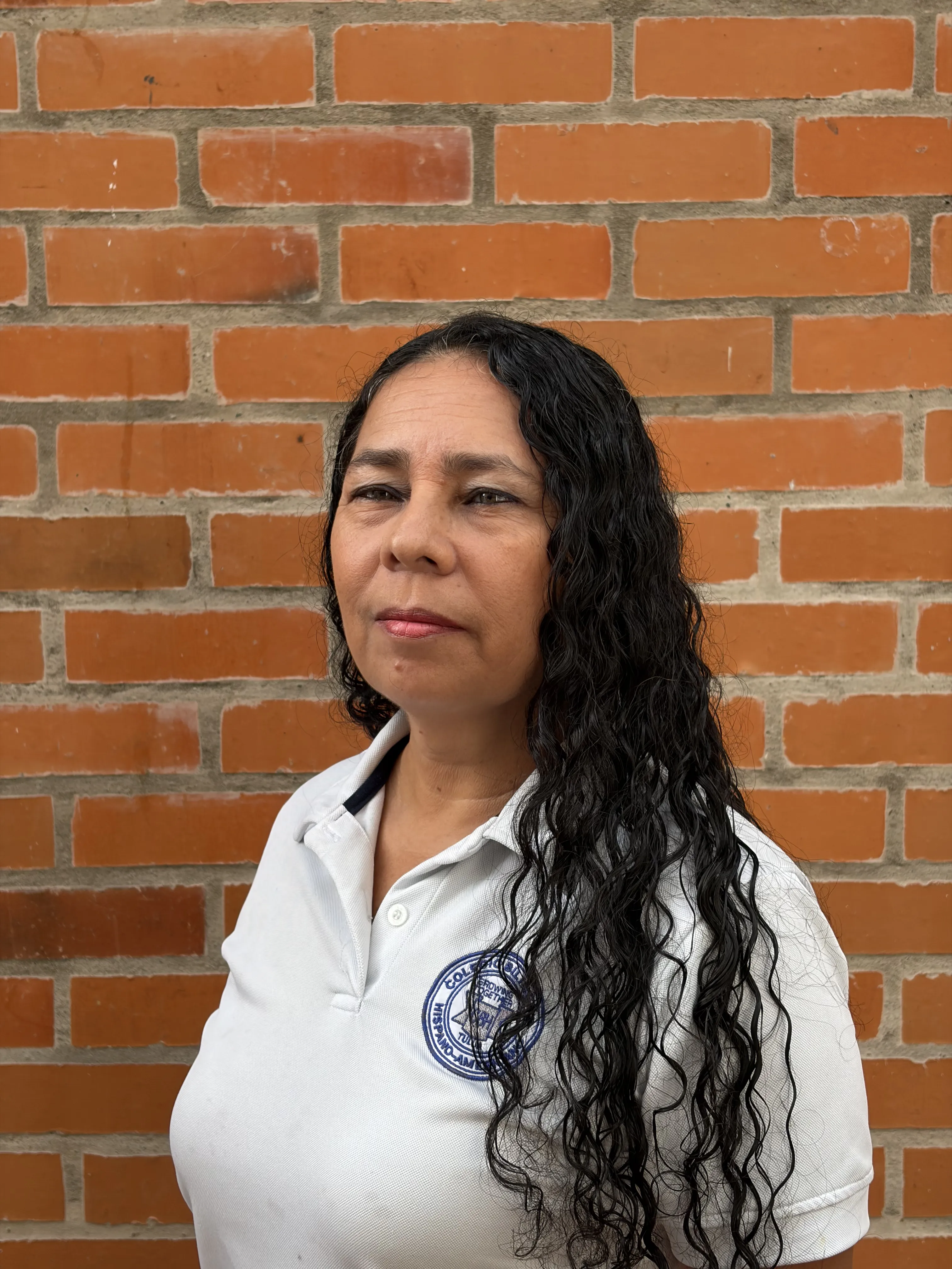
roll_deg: +0.3
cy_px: 634
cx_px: 476
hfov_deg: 28.0
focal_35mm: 52
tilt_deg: -8.1
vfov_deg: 36.8
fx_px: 1907
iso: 32
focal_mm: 5.96
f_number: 1.6
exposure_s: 1/276
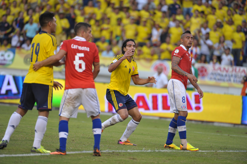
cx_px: 124
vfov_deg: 3.4
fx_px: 2743
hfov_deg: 5.2
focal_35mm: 400
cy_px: 82
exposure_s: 1/800
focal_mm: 400
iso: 2500
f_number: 4.5
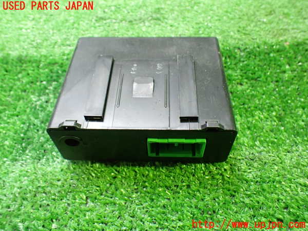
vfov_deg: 46.8
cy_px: 116
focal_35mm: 30
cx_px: 154
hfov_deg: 60.0
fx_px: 267
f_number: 2.3
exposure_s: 1/30
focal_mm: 5.4
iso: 800
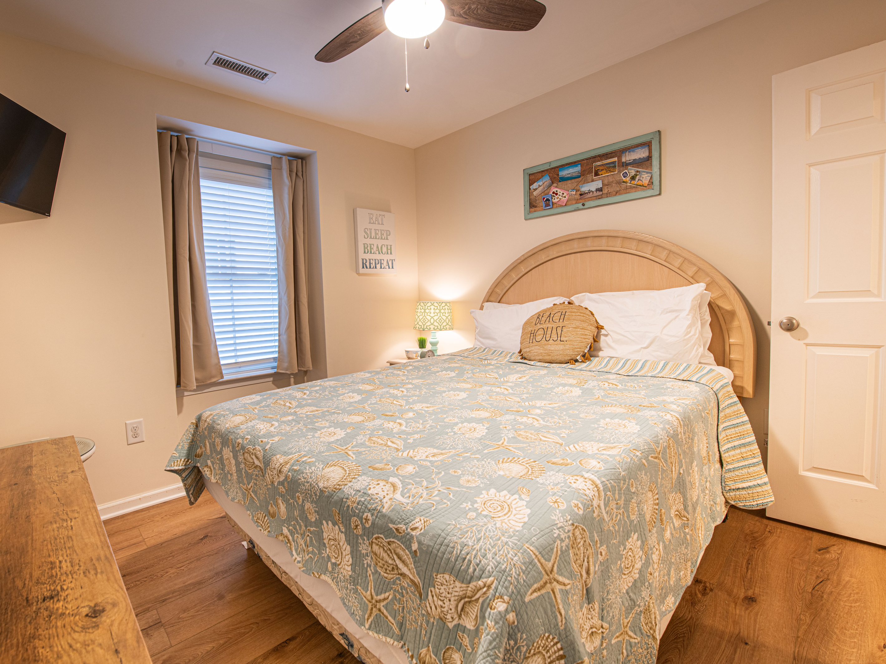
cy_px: 331
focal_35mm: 16
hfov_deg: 95.4
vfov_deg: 79.5
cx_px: 385
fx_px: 399
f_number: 9
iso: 110
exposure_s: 1/2
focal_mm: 14
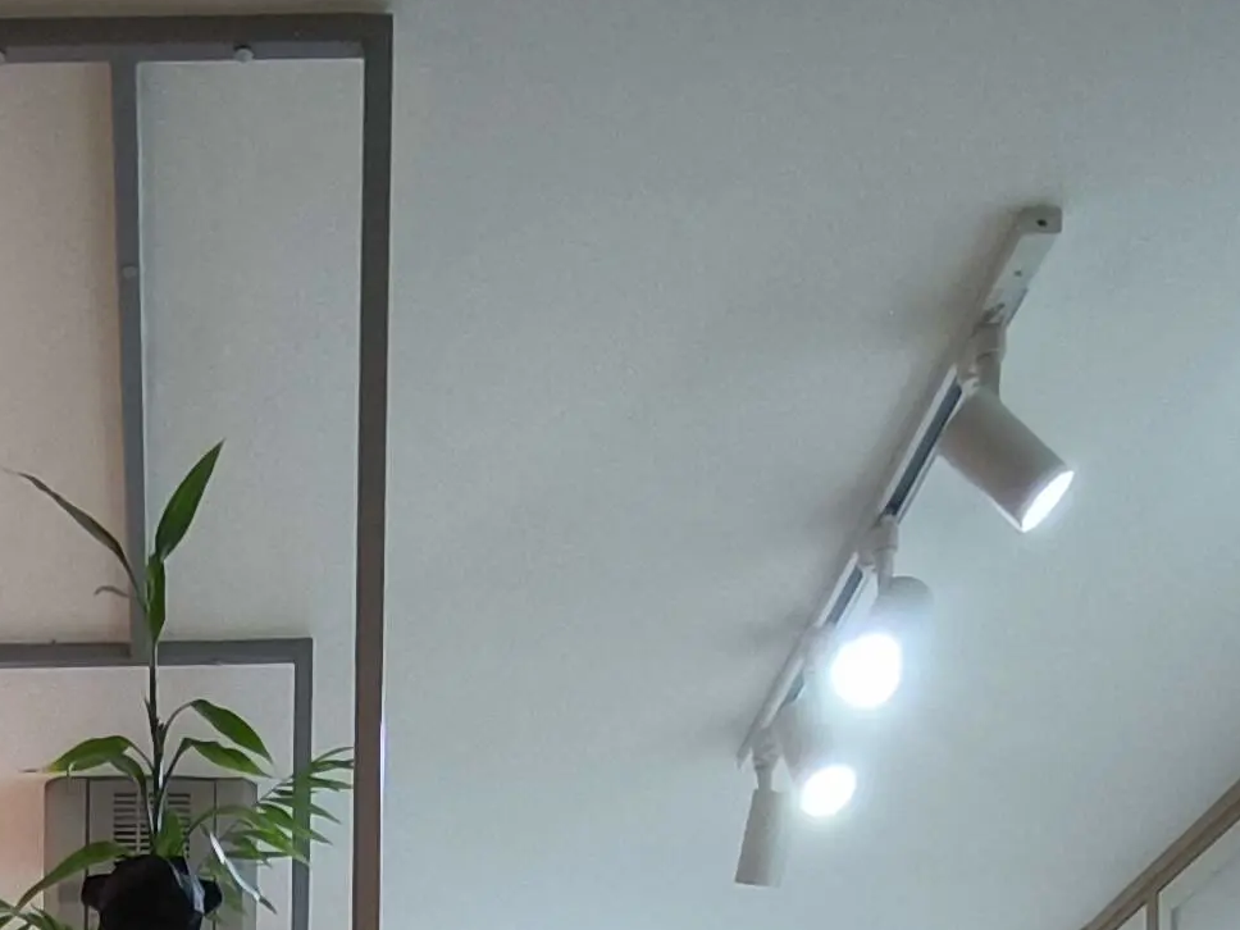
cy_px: 1802
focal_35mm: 62
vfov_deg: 17.6
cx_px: 149
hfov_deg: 30.0
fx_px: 2221
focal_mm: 1.91
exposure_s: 1/60
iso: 200
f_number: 2.2
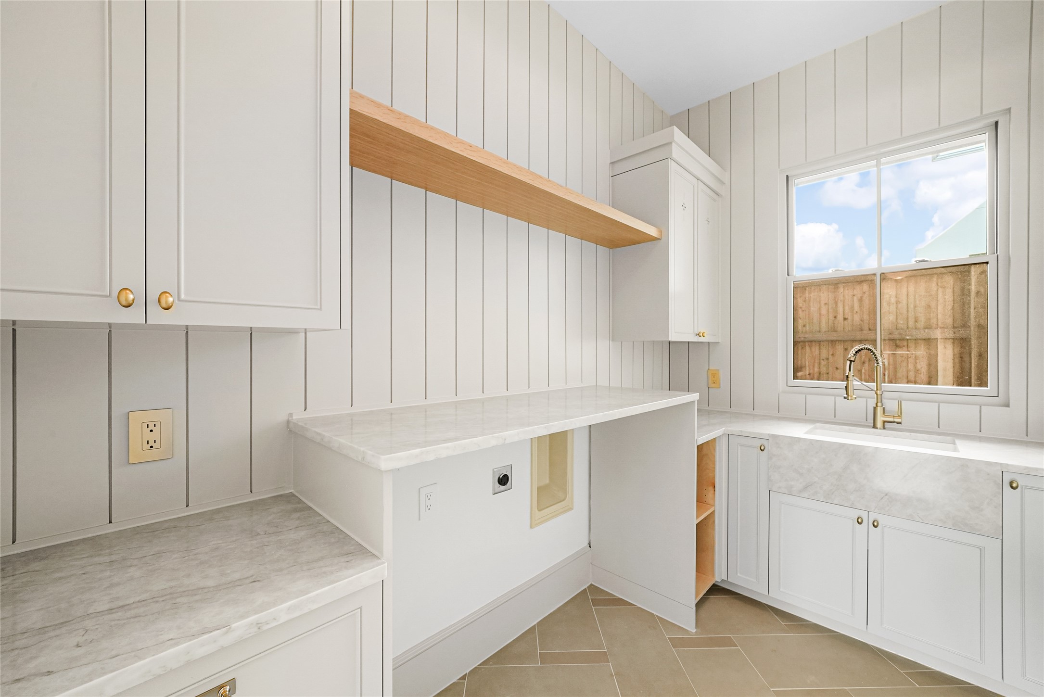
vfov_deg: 81.3
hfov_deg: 104.2
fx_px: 406
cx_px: 522
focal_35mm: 14
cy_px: 348
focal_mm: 14
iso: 1600
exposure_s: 1/25
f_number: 8
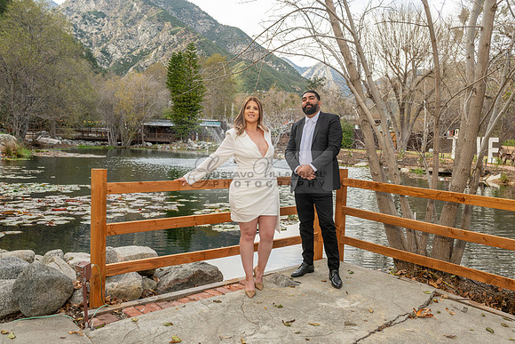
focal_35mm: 32
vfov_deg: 41.1
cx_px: 258
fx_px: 458
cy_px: 172
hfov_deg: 58.7
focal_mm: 32
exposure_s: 1/125
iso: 200
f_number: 5.6
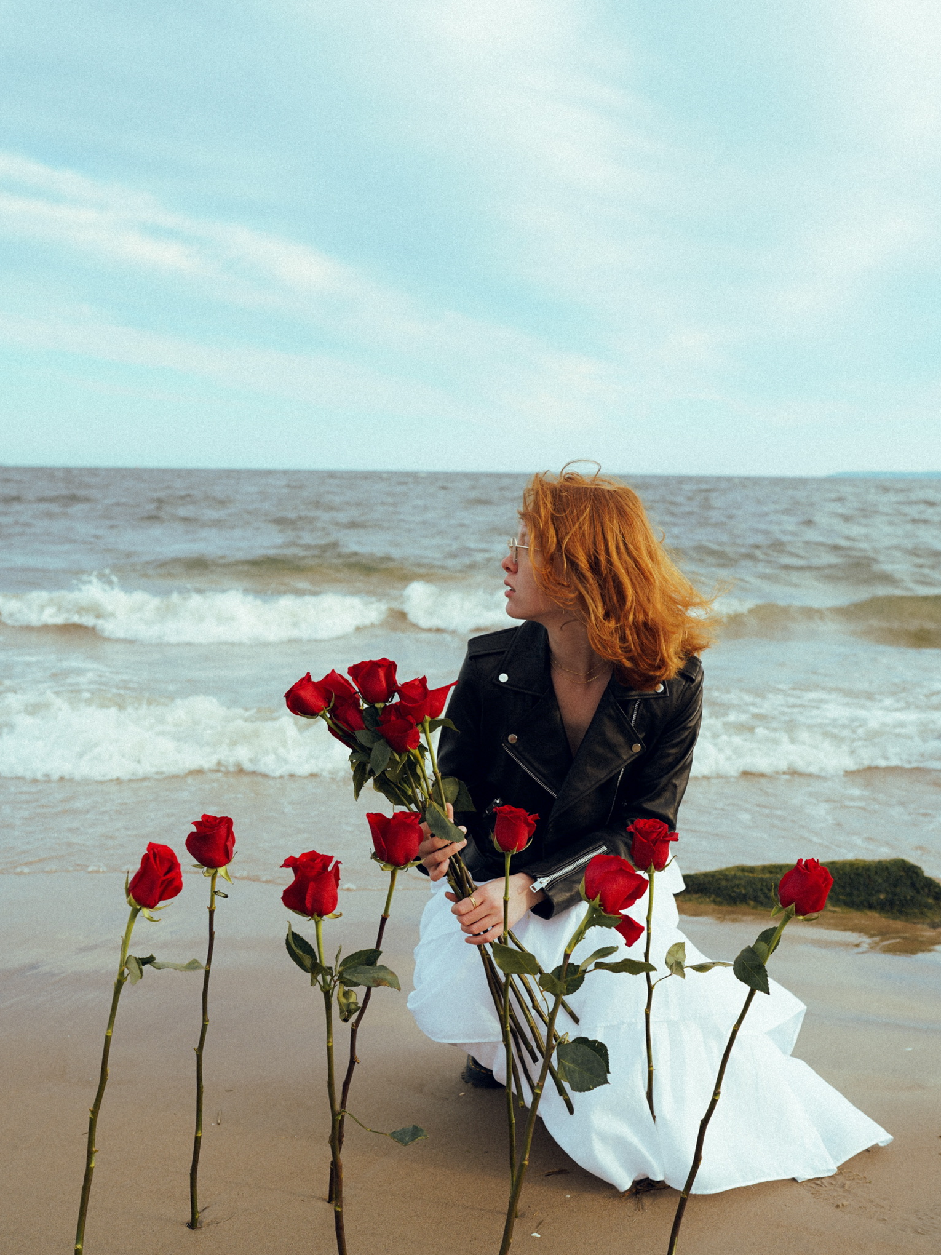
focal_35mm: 38
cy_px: 702
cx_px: 472
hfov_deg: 37.7
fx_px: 1377
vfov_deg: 48.9
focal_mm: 35
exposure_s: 1/400
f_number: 4.5
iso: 125
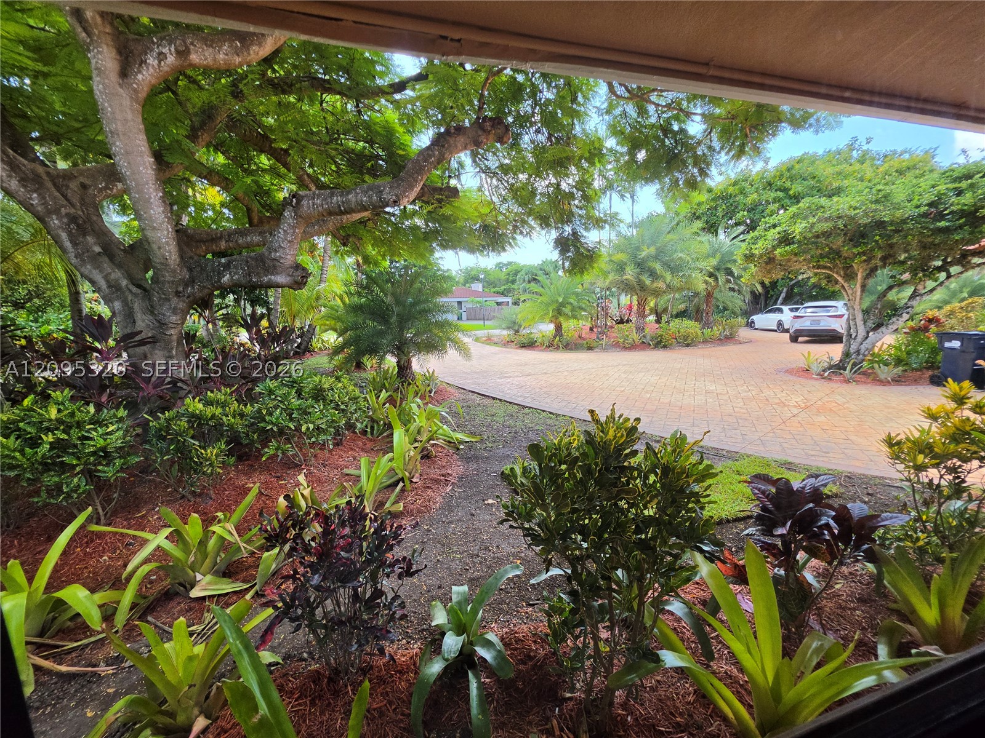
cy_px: 369
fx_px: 370
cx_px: 492
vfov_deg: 89.9
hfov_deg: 106.2
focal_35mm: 13
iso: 80
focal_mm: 2.2
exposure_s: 1/719
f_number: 1.9
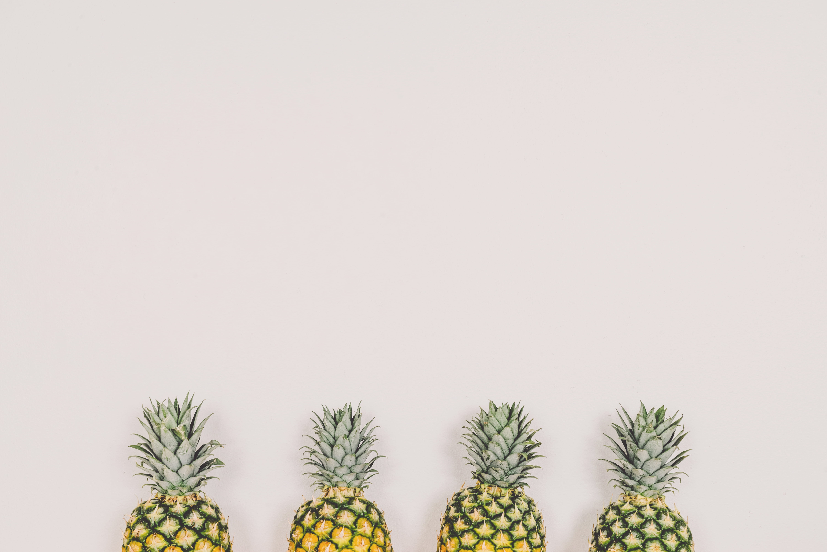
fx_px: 1194
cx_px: 414
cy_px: 276
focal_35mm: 52
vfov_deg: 26.0
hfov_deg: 38.2
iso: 320
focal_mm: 52
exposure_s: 1/1.25
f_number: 14
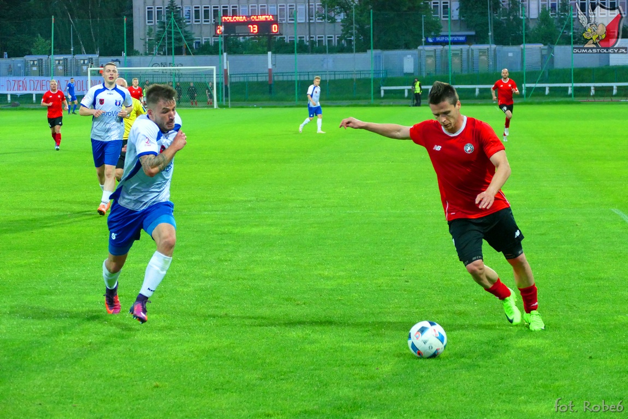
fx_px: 1954
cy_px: 210
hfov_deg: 18.3
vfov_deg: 12.2
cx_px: 314
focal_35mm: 112
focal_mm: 40.84
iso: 2000
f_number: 3.9
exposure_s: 1/500
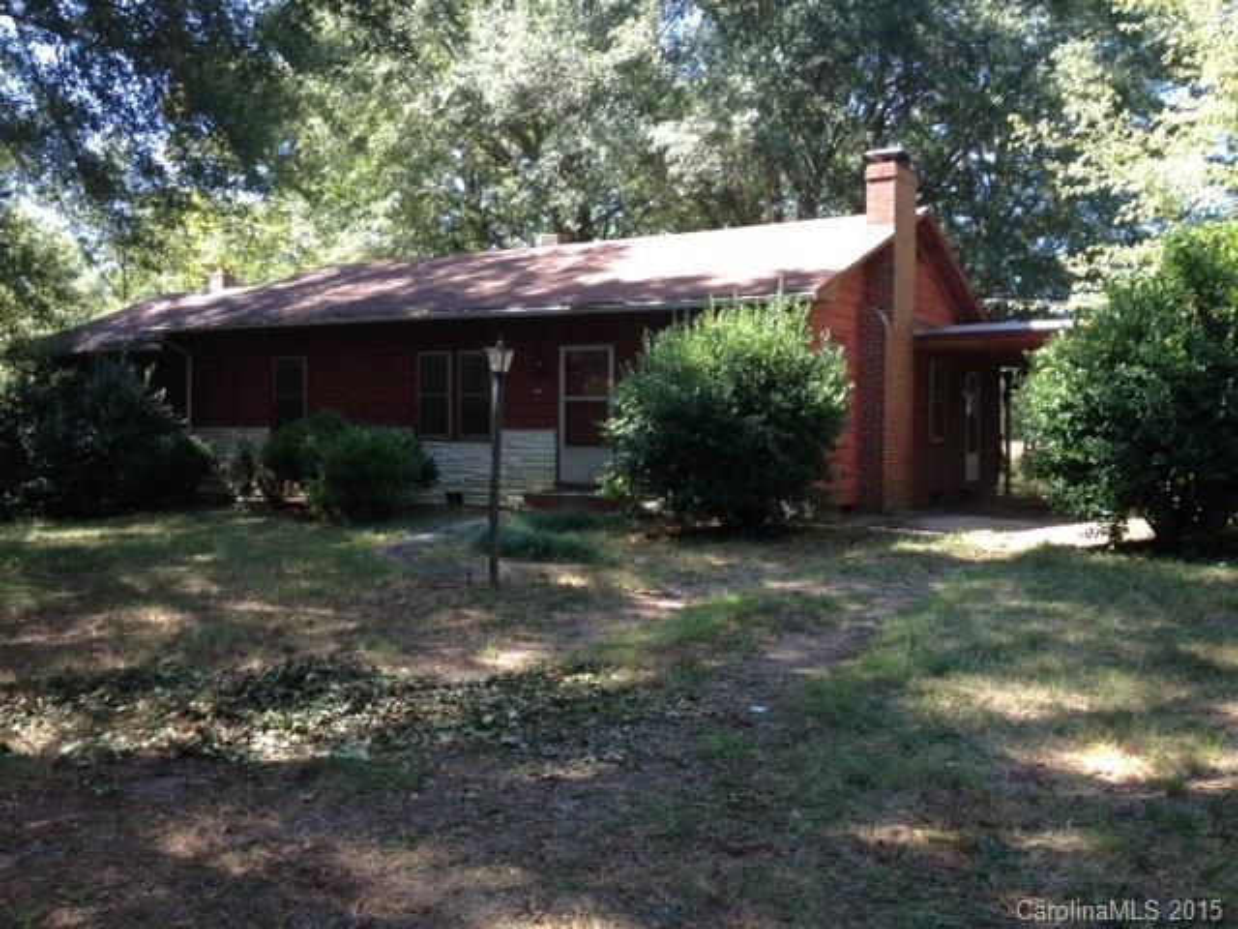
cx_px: 619
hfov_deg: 52.6
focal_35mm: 35
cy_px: 464
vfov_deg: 40.7
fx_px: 1252
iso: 50
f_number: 2.4
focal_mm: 4.28
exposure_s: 1/138
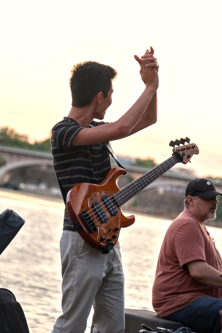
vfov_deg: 12.4
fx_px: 1536
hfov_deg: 8.3
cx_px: 111
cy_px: 166
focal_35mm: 166
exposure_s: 1/320
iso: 1600
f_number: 4.2
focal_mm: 110.3
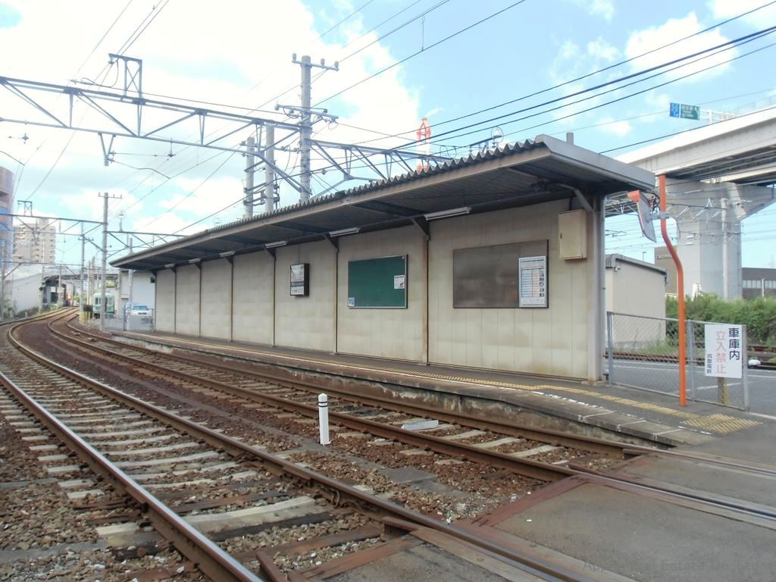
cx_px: 388
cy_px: 291
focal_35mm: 30
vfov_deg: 46.8
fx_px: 673
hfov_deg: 60.0
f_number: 3.5
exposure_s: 1/250
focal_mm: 5.36
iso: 64
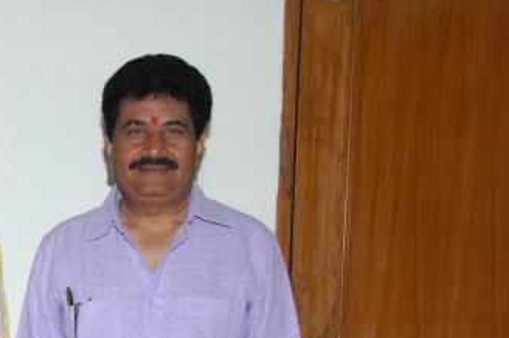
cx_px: -182
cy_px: 404
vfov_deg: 12.9
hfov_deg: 18.3
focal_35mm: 103
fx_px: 1455
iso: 400
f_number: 5.6
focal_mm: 22
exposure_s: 1/100
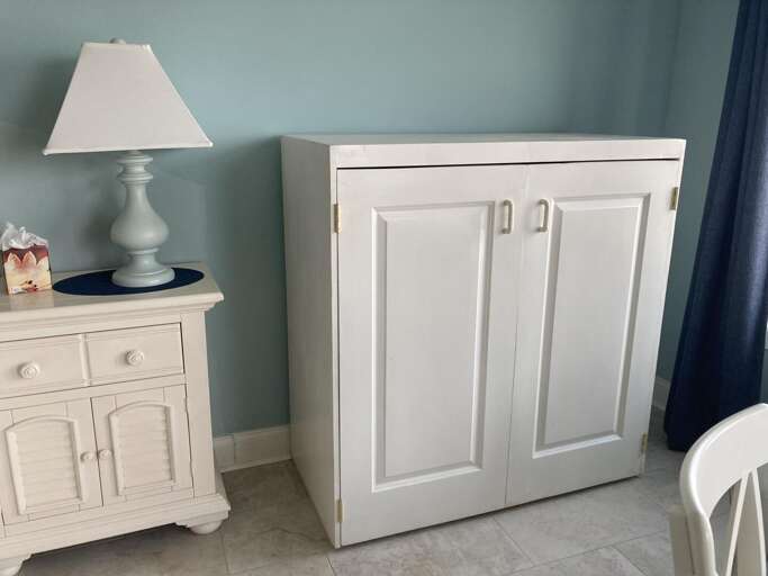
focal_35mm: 28
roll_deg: -1.3
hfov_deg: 63.5
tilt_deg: -16.3
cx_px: 384
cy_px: 288
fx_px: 621
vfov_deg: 49.7
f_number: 1.8
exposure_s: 1/121
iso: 64
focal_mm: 3.99
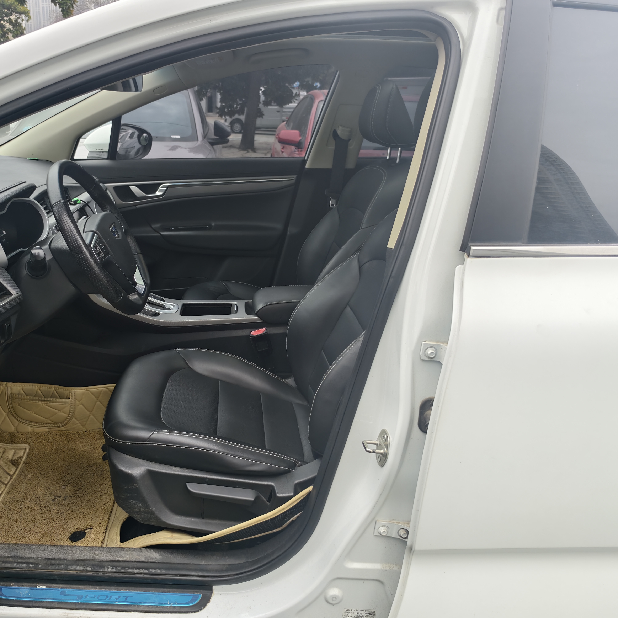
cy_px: 307
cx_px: 226
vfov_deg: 57.3
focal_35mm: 28
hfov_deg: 56.5
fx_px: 566
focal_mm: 5.6
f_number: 1.57
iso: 72
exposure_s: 1/750
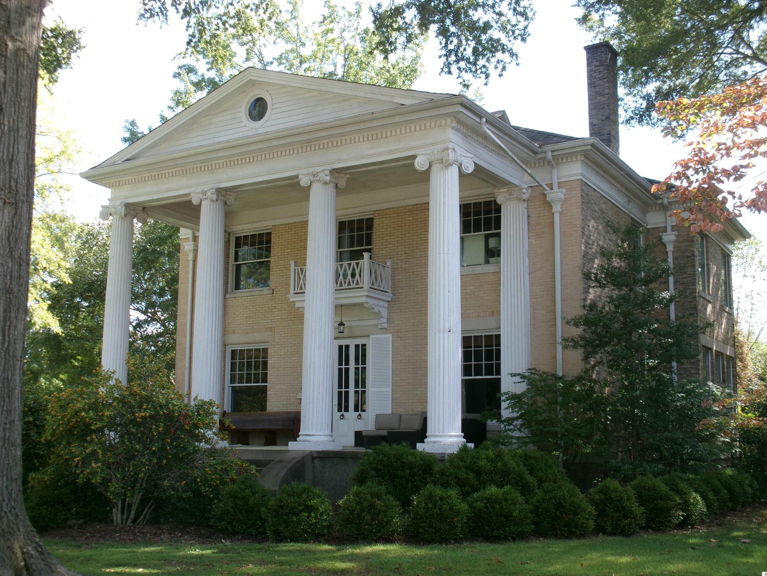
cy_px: 292
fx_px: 975
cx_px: 388
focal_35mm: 44
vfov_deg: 32.9
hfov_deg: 42.9
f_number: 4.7
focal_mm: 7.8
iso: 100
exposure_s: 1/110
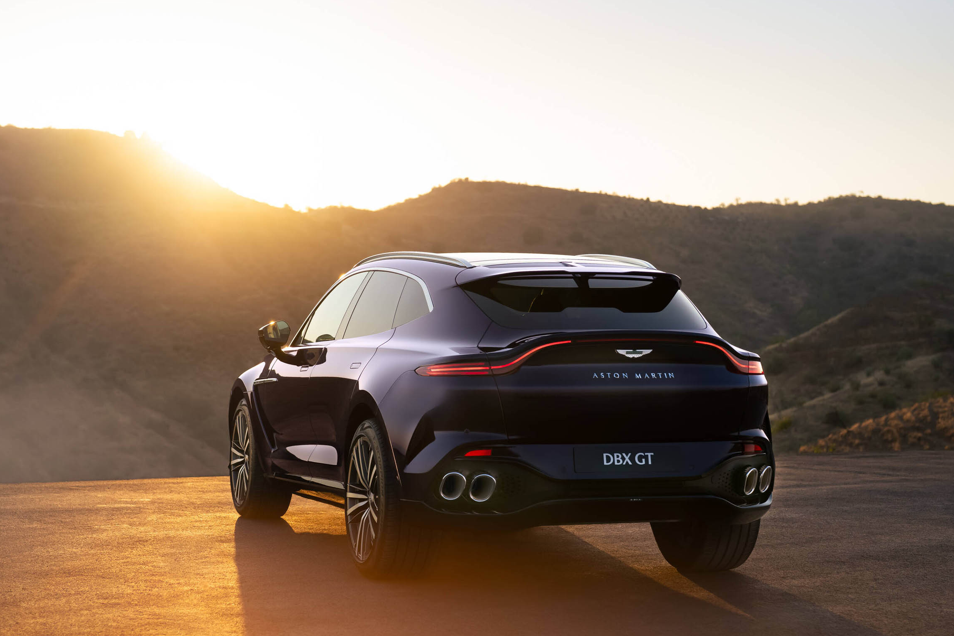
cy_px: 311
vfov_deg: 19.2
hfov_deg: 28.4
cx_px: 408
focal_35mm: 71
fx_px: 1881
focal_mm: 50
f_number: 2.8
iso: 100
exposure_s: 1/1600
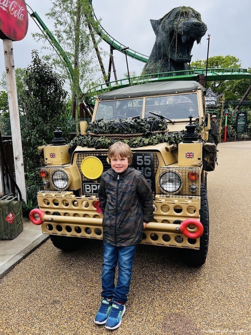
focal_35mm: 26
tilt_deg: -9.9
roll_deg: +1.1
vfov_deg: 67.3
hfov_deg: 53.1
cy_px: 168
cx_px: 126
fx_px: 251
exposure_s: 1/866
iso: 50
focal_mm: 5.7
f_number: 1.5
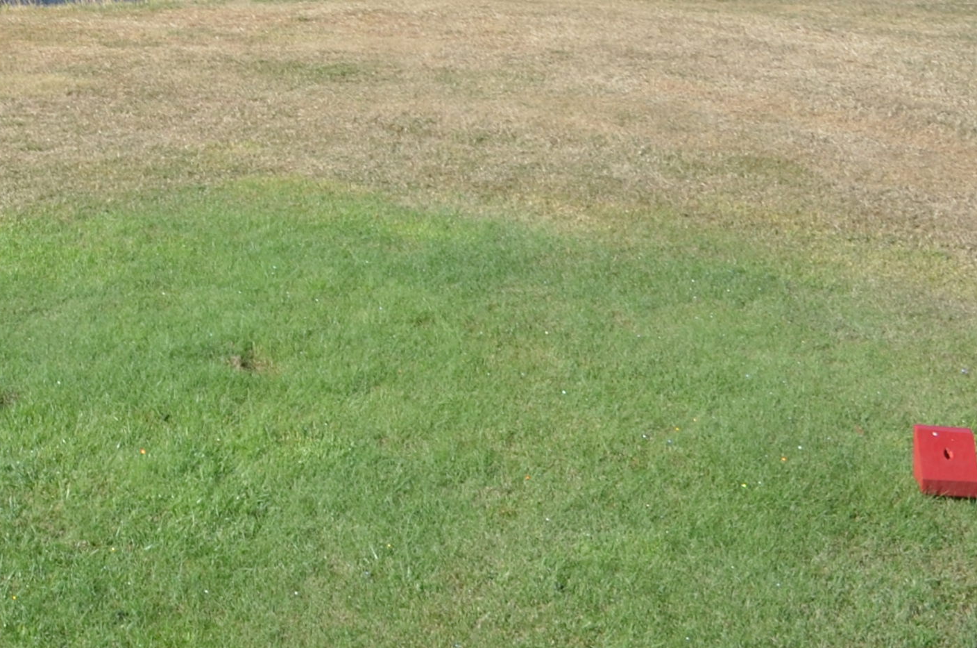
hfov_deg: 17.8
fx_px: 2844
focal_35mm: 105
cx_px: -409
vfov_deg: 12.3
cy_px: -333
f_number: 8
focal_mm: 20
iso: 100
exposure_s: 1/180
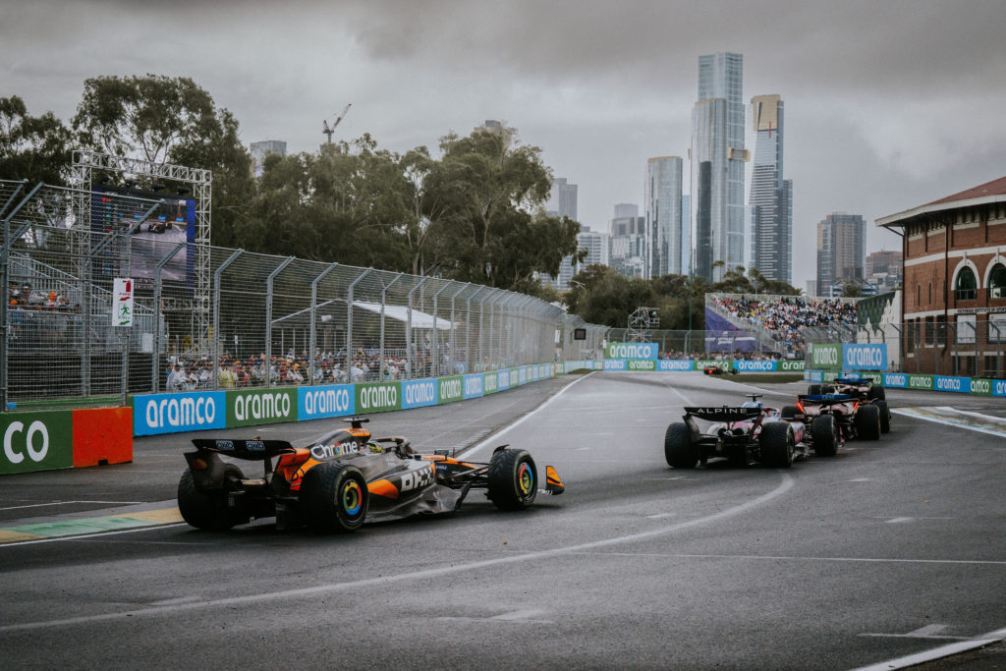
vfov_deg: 19.5
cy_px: 336
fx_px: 1956
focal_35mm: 70
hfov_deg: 28.8
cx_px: 503
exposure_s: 1/4000
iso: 2000
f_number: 7.1
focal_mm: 70
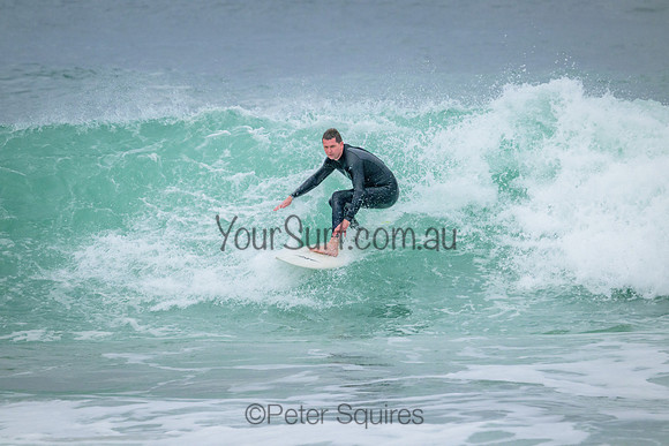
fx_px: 10223
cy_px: 223
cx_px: 334
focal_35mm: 550
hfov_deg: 3.7
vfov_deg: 2.5
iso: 2500
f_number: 11
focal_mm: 550
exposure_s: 1/1600
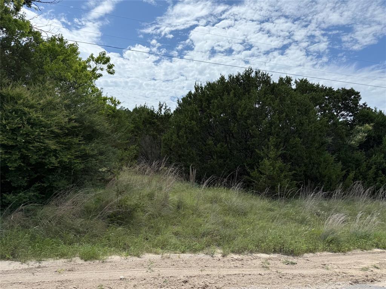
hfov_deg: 71.6
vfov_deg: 56.8
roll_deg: -2.0
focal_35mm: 24
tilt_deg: +5.6
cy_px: 144
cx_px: 193
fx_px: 268
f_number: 1.78
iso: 80
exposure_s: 1/8130
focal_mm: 6.76
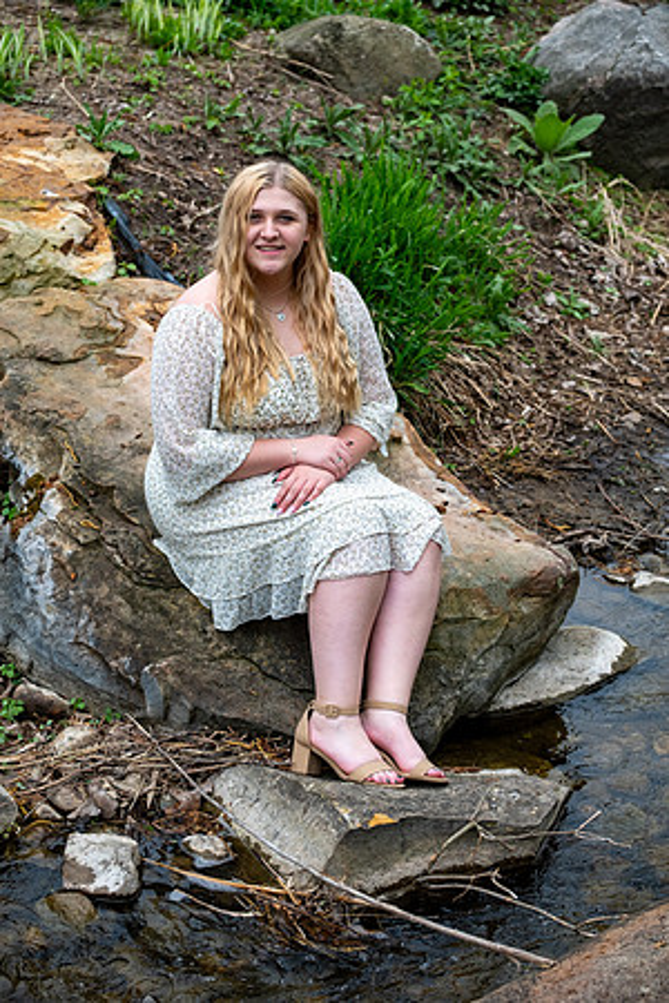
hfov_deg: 18.2
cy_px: 502
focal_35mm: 75
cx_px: 334
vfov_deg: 27.0
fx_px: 2090
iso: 250
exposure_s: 1/320
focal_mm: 50
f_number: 4
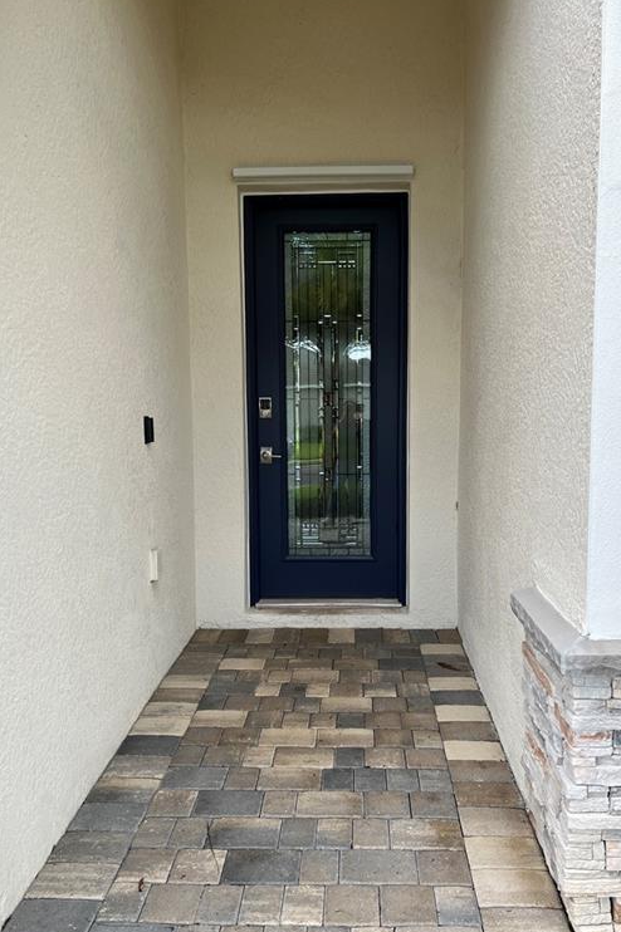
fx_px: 725
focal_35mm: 28
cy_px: 469
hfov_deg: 46.3
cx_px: 339
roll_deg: -0.1
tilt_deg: -4.1
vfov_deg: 65.5
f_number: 1.5
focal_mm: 5.7
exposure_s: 1/521
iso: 50
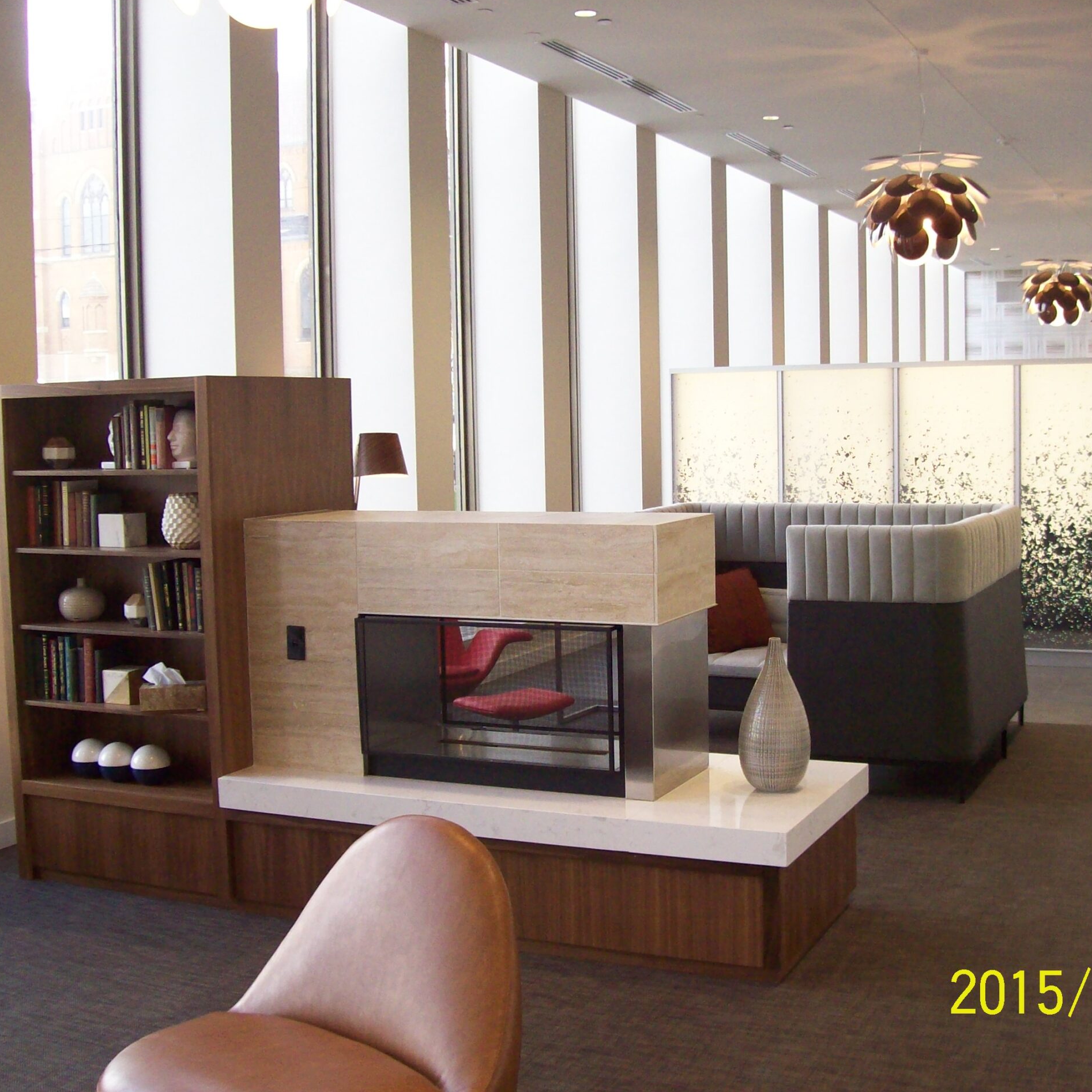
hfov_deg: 39.1
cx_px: 606
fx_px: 1535
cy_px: 547
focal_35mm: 43
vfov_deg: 39.2
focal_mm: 6
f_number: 2.7
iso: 200
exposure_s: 1/114
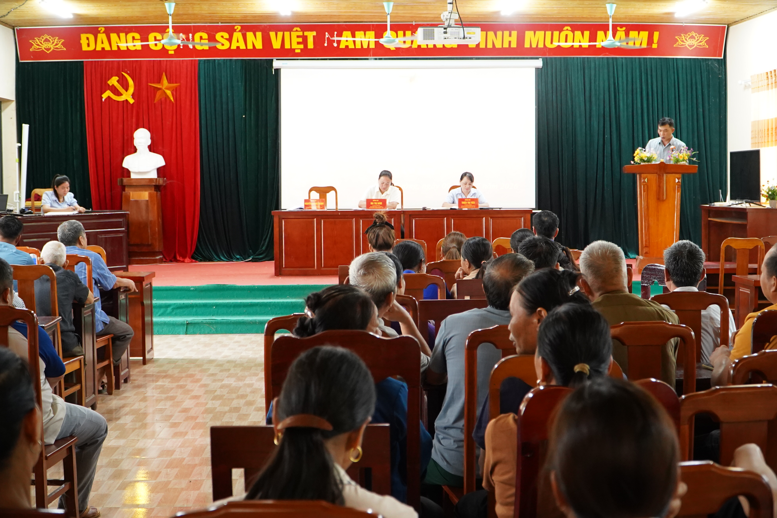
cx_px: 388
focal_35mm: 46
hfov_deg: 42.7
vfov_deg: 29.2
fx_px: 993
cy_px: 259
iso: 3200
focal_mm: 31
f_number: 4.5
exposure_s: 1/60
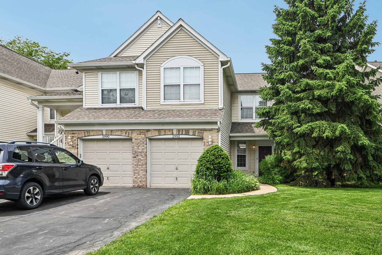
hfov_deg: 73.7
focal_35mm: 24
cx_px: 191
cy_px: 128
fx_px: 255
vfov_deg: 53.1
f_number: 13
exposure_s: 1/250
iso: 400
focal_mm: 24
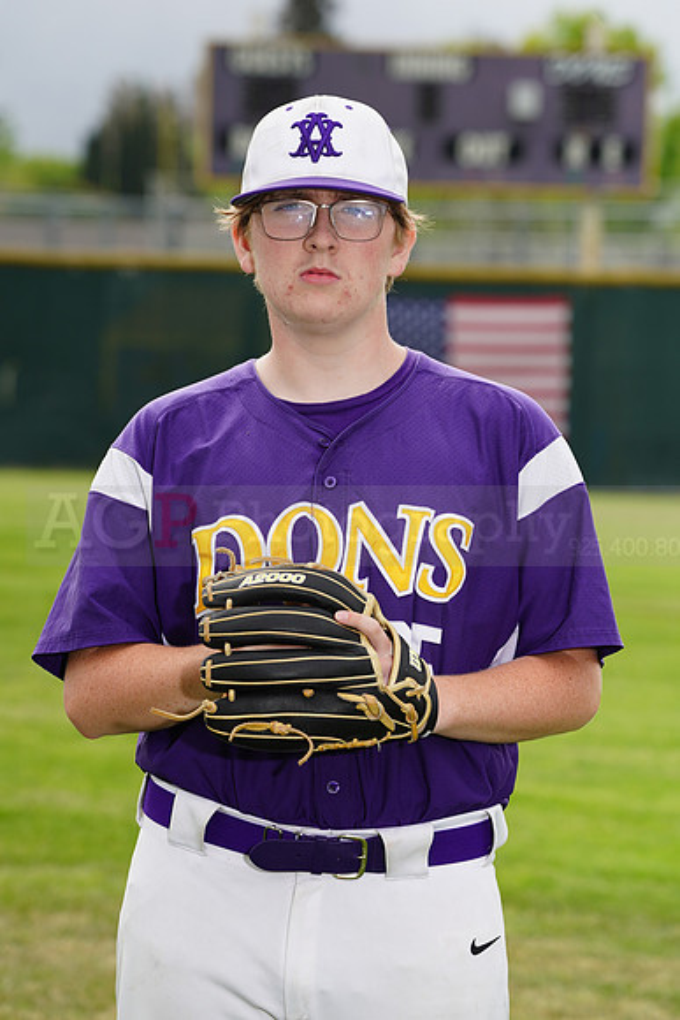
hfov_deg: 6.3
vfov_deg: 9.4
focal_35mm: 218
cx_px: 340
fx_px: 6173
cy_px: 510
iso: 200
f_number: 9
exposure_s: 1/250
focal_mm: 218
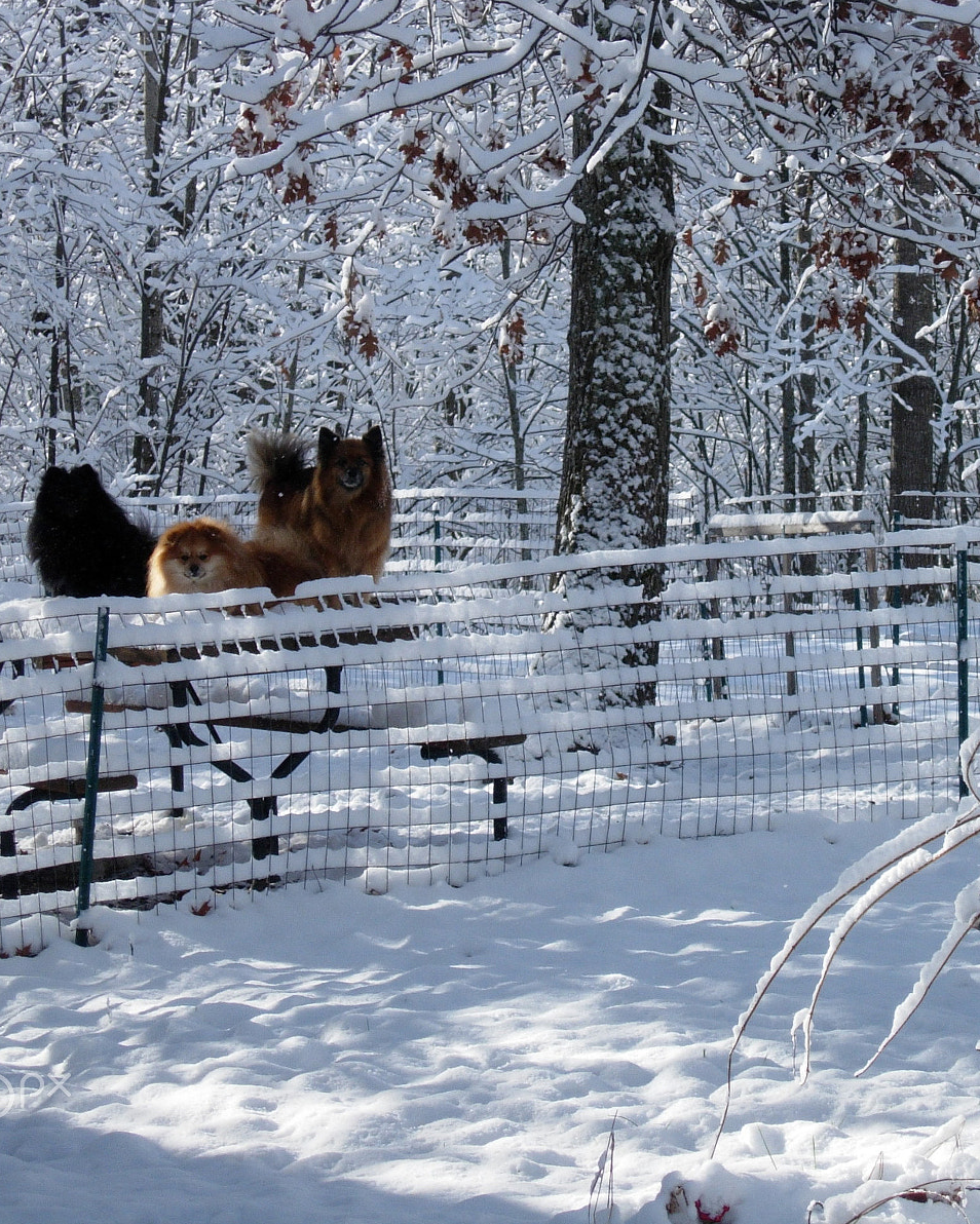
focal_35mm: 148
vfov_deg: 13.0
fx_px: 5364
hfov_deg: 10.4
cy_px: 615
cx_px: 638
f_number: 4.9
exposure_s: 1/512
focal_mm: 23.4
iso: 64
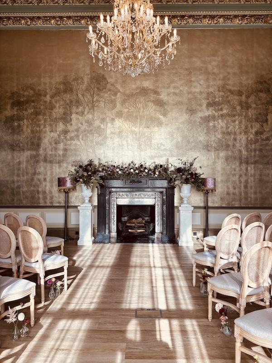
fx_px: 272
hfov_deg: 53.1
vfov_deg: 67.3
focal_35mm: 26
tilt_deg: +0.0
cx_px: 136
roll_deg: -0.5
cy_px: 182
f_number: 1.6
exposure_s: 1/444
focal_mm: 5.96
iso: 50
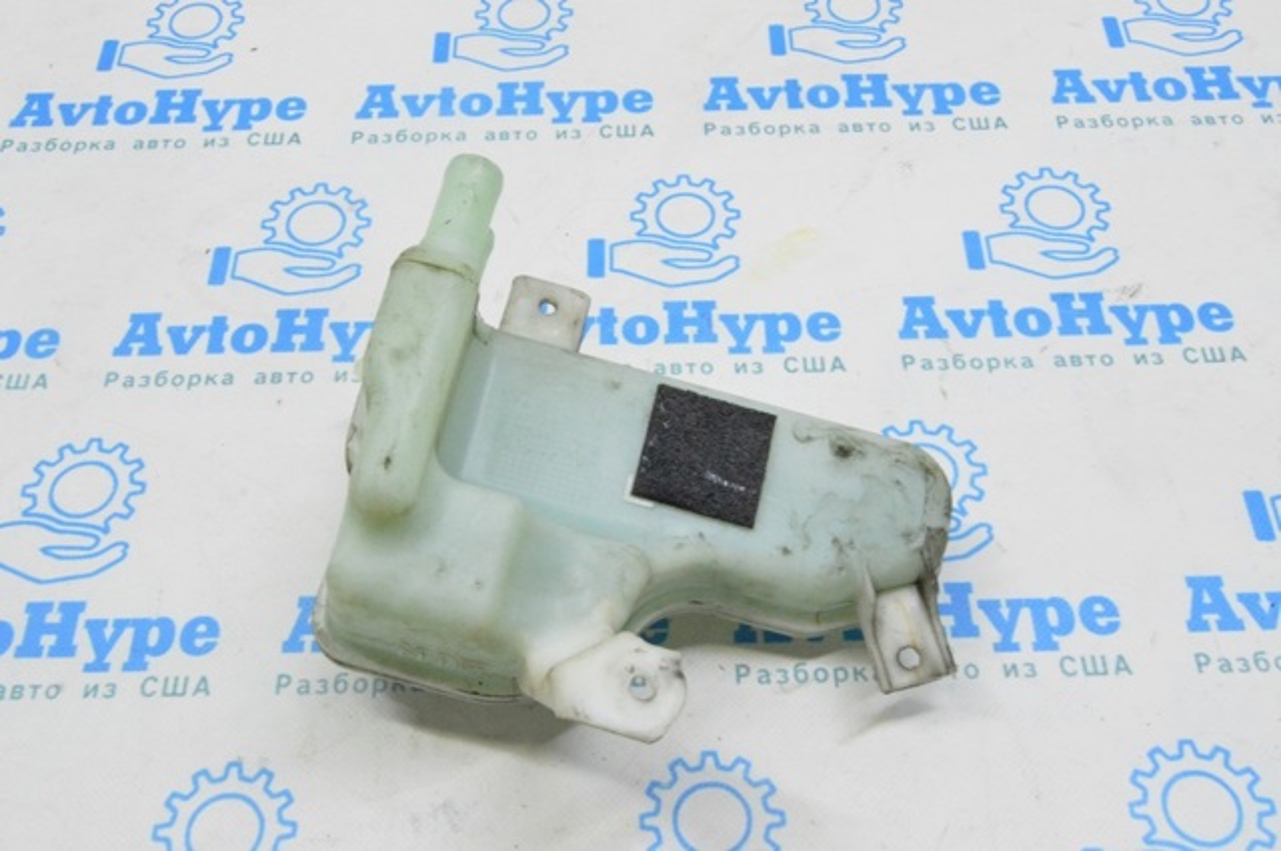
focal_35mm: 39
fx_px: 1386
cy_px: 426
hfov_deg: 49.6
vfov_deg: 34.1
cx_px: 640
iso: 6400
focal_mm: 26
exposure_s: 1/20
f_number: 20
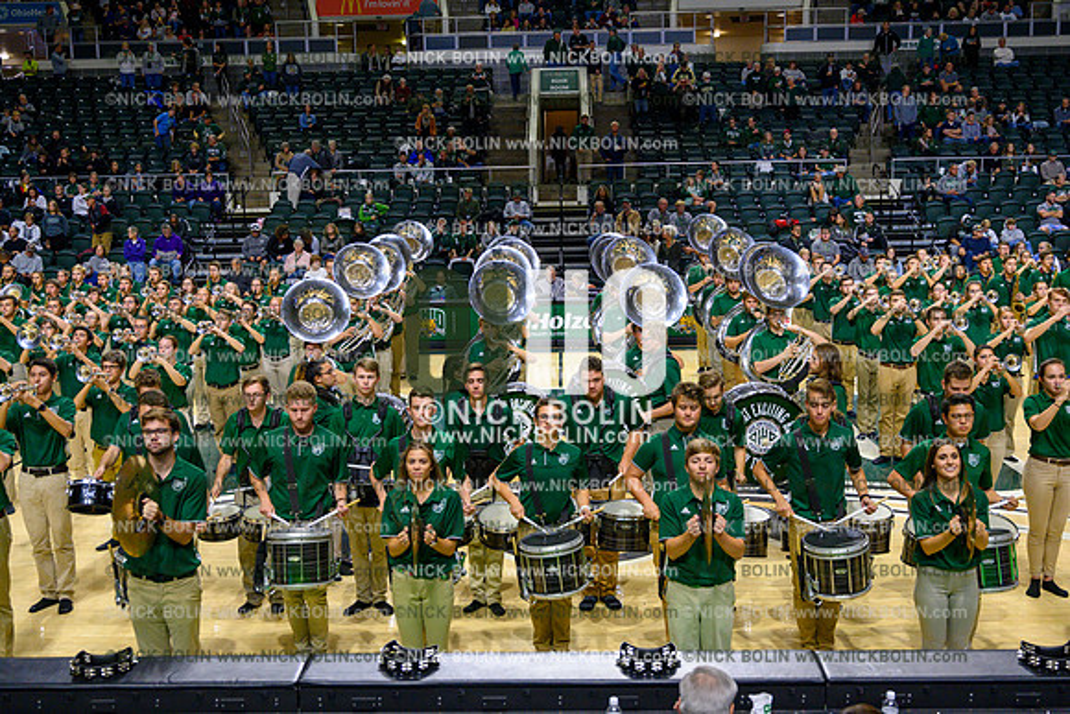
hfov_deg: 47.4
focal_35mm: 41
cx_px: 535
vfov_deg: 32.6
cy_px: 357
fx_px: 1219
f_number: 4.5
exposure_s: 1/500
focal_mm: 41
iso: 3200
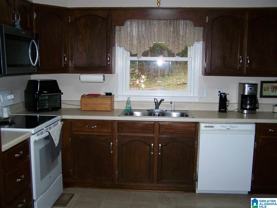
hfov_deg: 48.9
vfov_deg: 37.8
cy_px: 104
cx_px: 138
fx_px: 304
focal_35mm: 38
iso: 160
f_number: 2.8
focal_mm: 6.3
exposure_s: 1/60
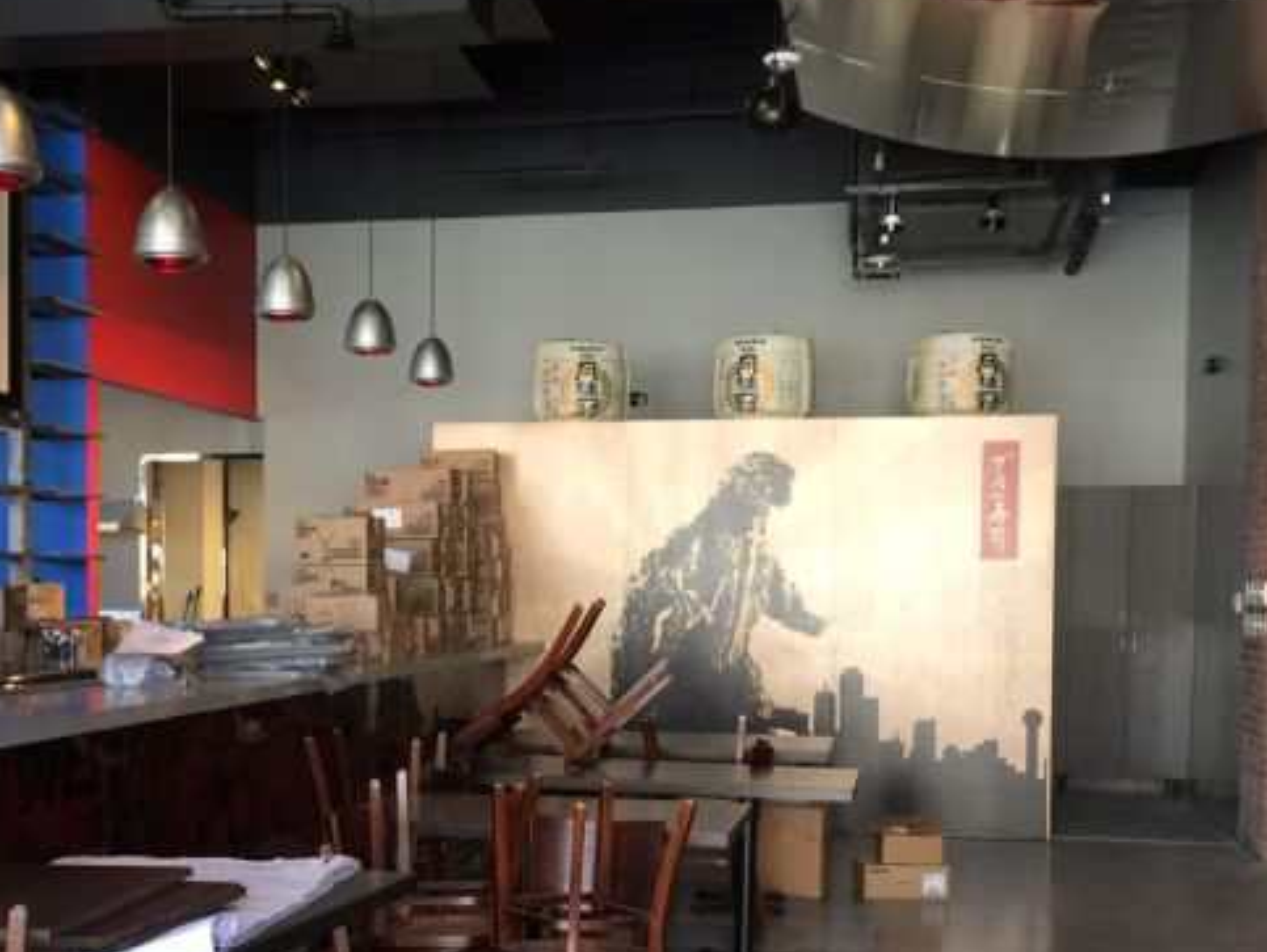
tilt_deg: -1.3
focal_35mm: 48
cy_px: 664
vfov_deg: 30.0
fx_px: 1758
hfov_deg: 39.5
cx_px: 522
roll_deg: +0.1
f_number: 2.2
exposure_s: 1/15
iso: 32
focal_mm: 4.15
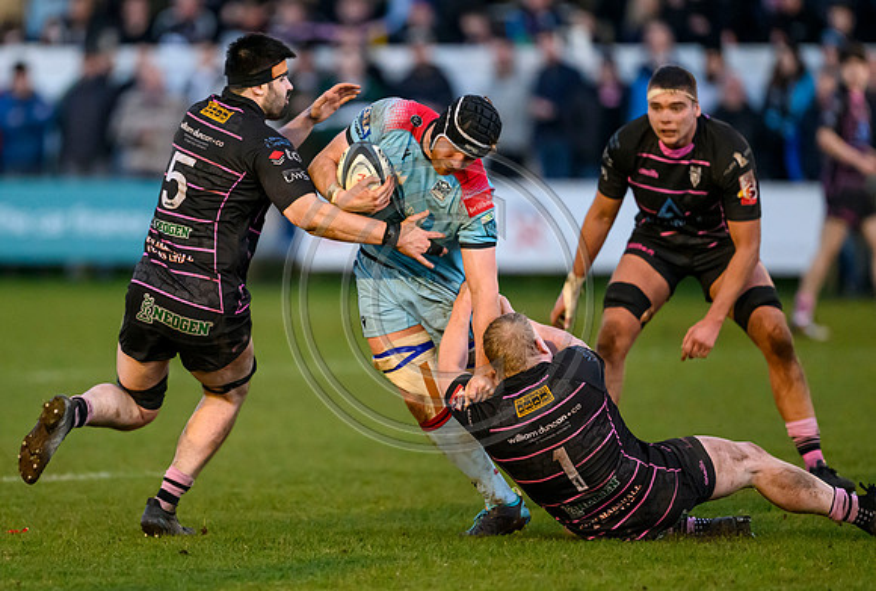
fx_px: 12422
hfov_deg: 4.0
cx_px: 364
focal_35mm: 509
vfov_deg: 2.7
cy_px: 313
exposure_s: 1/640
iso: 6400
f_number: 2.8
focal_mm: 400
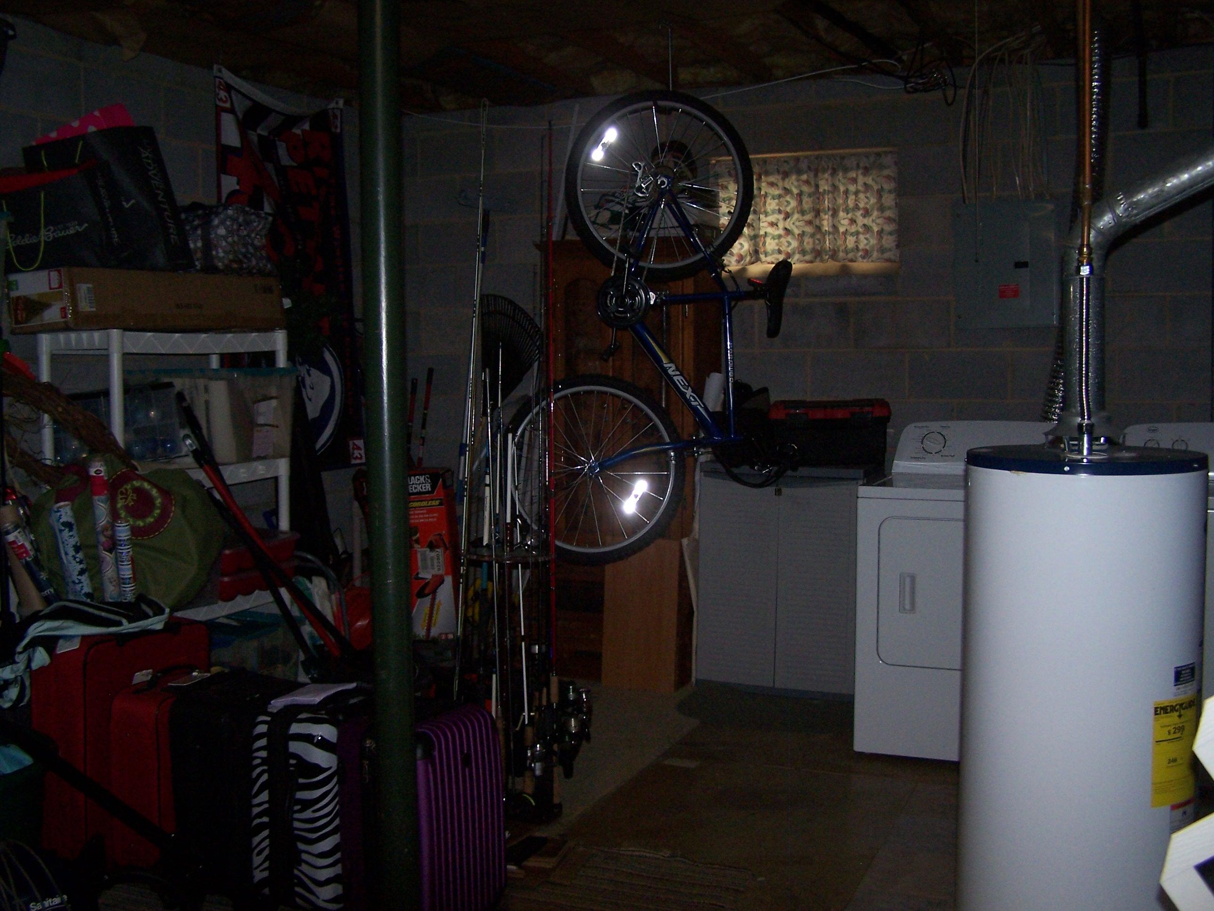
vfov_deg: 37.7
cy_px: 456
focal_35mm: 38
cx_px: 607
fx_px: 1333
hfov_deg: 49.0
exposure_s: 1/60
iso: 140
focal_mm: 6.3
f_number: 2.8
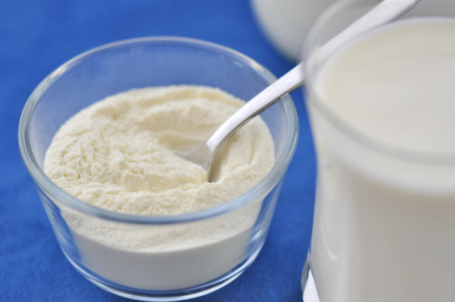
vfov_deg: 8.7
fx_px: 1988
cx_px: 228
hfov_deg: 13.1
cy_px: 151
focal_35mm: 158
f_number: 4
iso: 1000
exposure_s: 1/250
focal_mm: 105
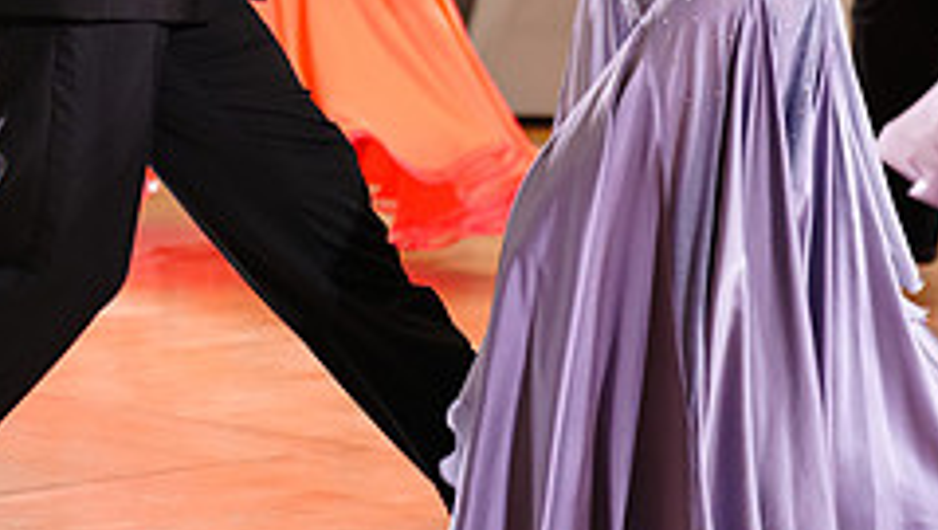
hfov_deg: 11.1
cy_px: -220
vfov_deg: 6.2
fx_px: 4805
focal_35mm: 193
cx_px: 402
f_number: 2.8
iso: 2000
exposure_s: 1/500
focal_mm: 76
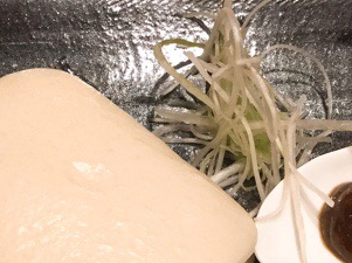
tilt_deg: -63.3
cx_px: 219
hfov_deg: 29.3
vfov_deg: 21.9
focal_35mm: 66
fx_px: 670
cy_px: 220
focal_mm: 3.3
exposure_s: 1/20
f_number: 2.4
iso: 200
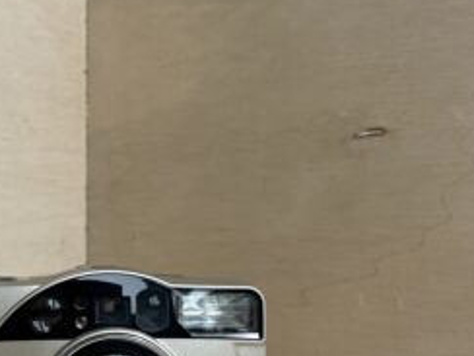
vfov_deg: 22.8
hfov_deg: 29.3
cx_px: 72
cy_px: 257
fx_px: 876
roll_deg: +0.8
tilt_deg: -0.9
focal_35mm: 64
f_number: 1.5
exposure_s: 1/156
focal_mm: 5.7
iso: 40
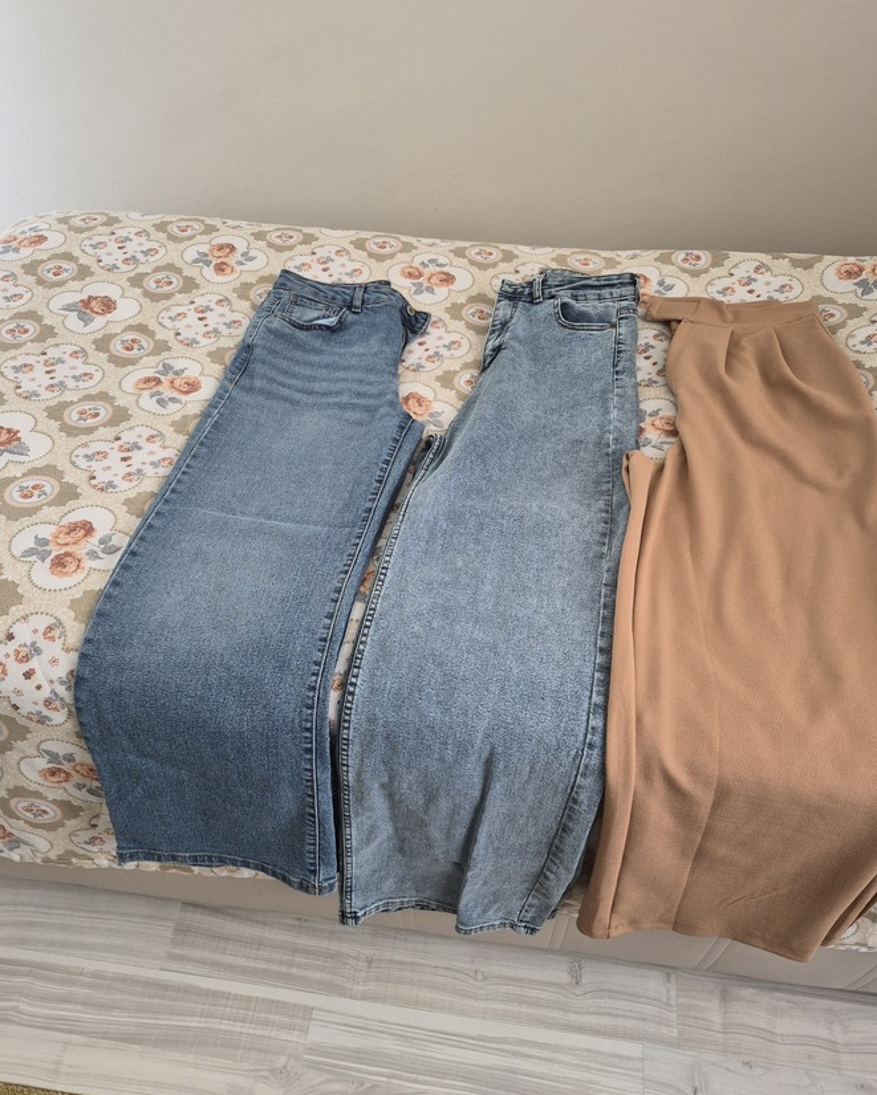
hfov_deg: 56.8
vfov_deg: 68.0
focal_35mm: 25
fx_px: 811
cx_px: 440
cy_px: 578
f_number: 1.8
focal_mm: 5.4
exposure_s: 1/100
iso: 400
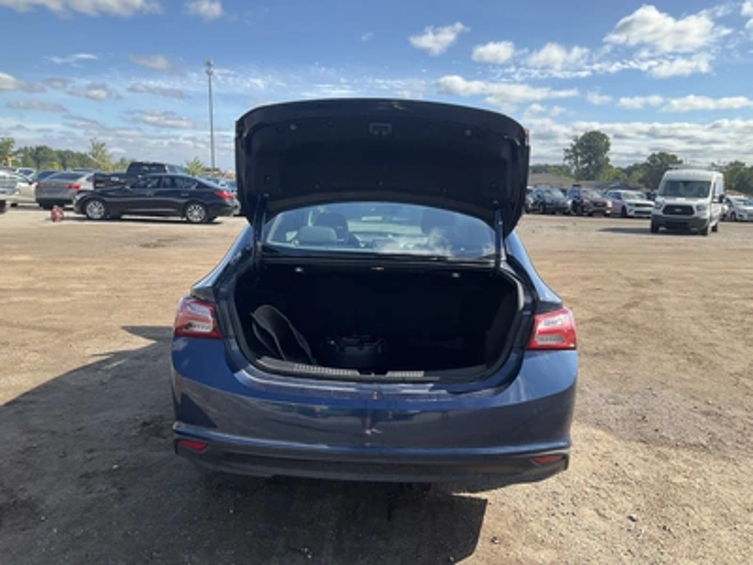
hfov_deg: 61.7
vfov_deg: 48.2
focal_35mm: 29
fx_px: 631
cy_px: 282
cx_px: 376
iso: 25
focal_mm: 3
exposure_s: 1/997
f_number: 1.8
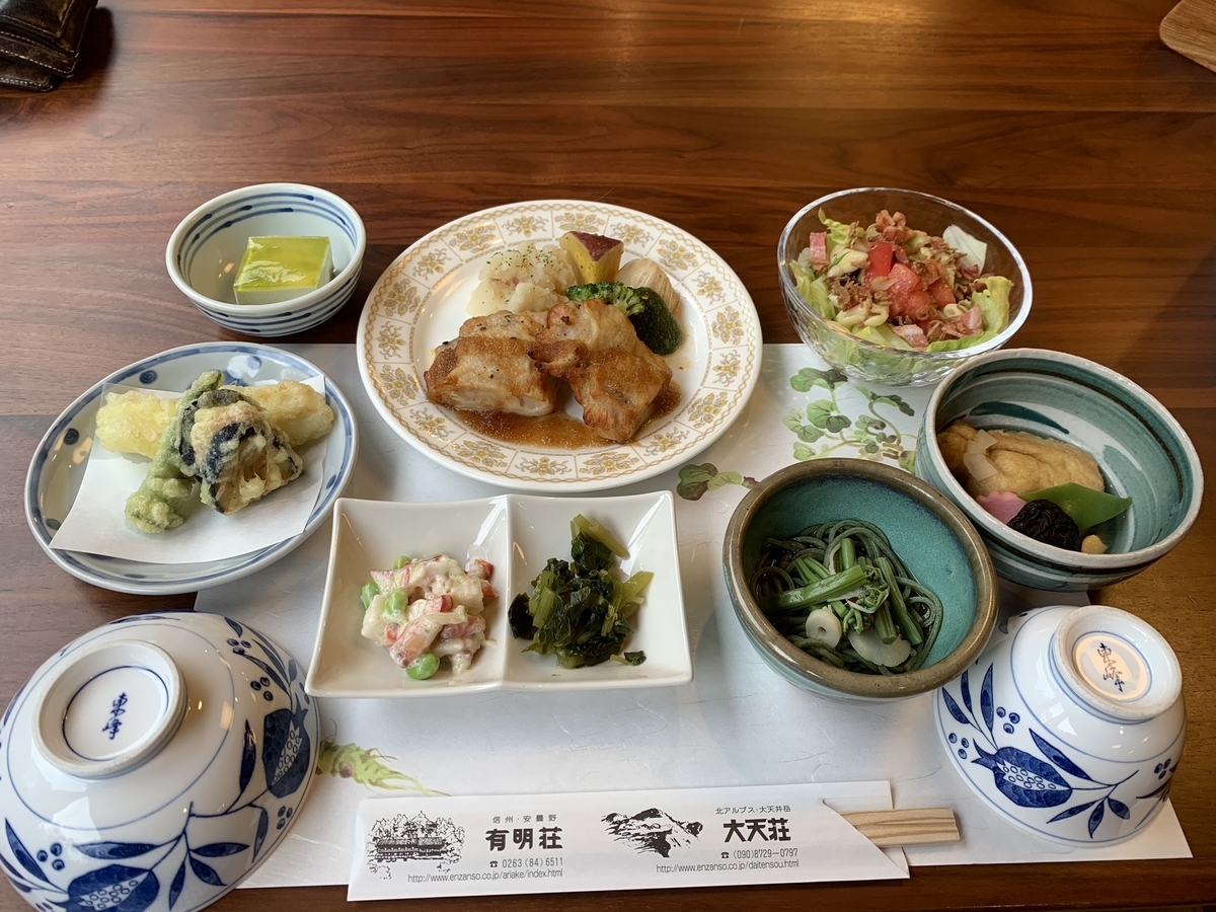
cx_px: 608
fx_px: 913
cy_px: 456
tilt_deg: -51.0
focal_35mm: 26
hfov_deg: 67.3
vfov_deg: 53.1
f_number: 1.8
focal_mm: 4.25
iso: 50
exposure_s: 1/100
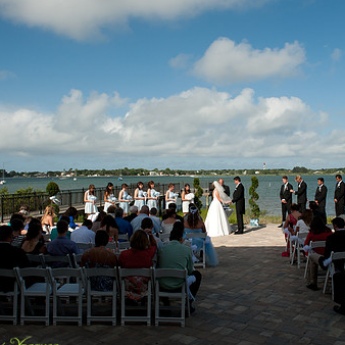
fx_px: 395
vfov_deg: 47.2
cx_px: 211
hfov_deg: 46.9
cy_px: 180
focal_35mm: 35
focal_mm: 24
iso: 800
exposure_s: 1/8000
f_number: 5.6
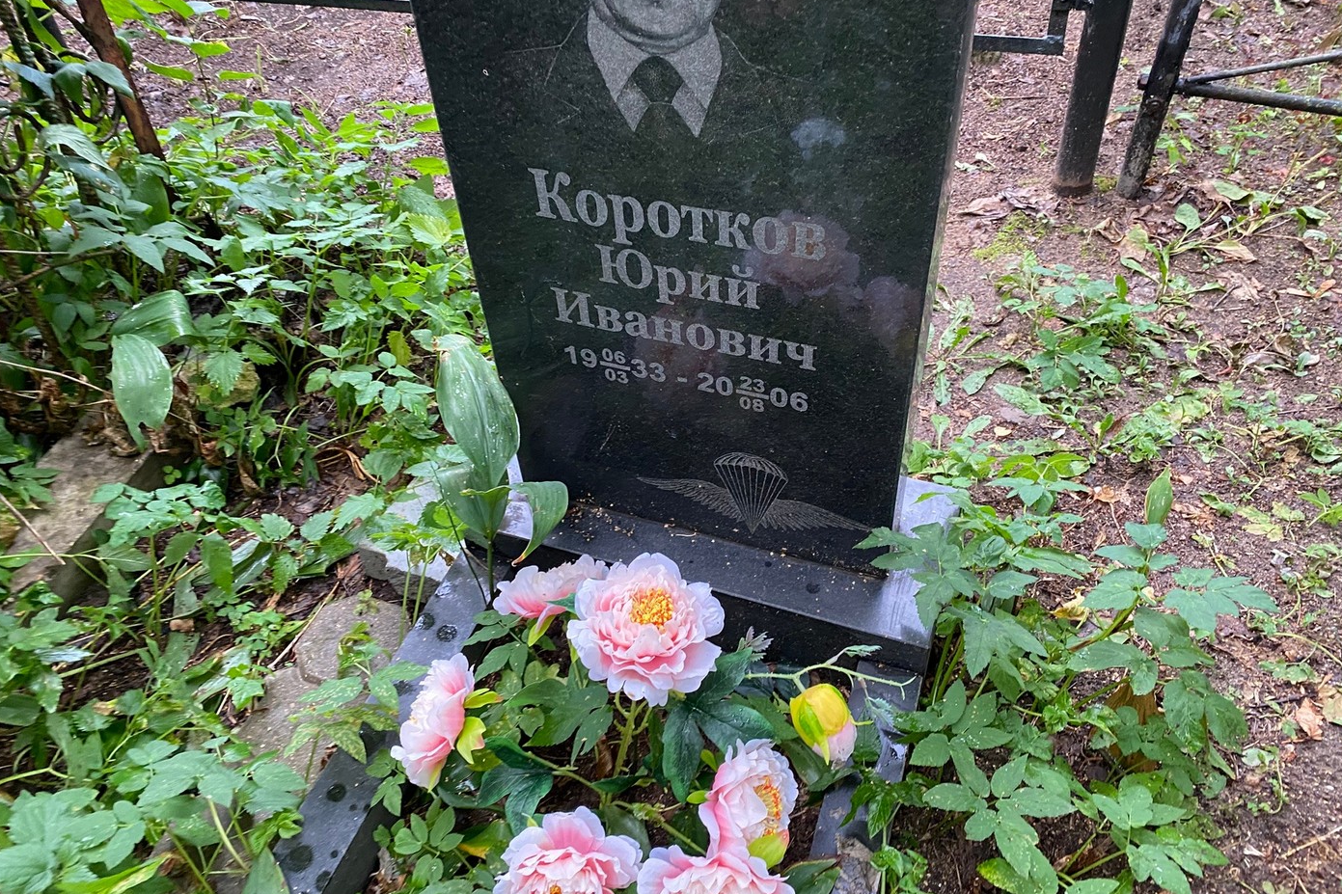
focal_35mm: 28
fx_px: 1044
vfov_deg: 46.2
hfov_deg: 65.5
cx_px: 658
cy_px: 375
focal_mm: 4.25
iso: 250
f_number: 1.8
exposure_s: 1/60
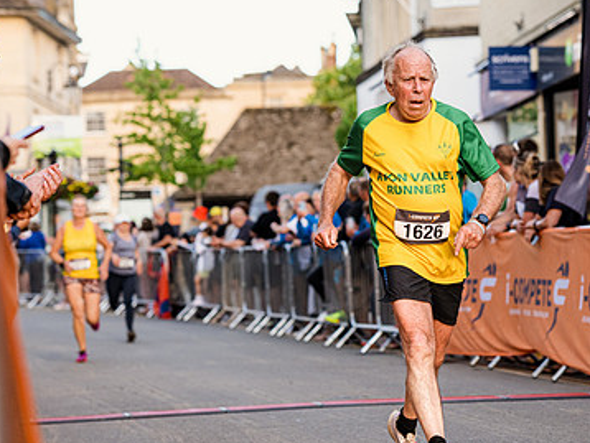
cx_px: 456
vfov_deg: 9.7
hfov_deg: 12.9
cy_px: 178
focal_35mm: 153
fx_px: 2610
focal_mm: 85
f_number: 3.2
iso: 640
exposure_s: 1/1250
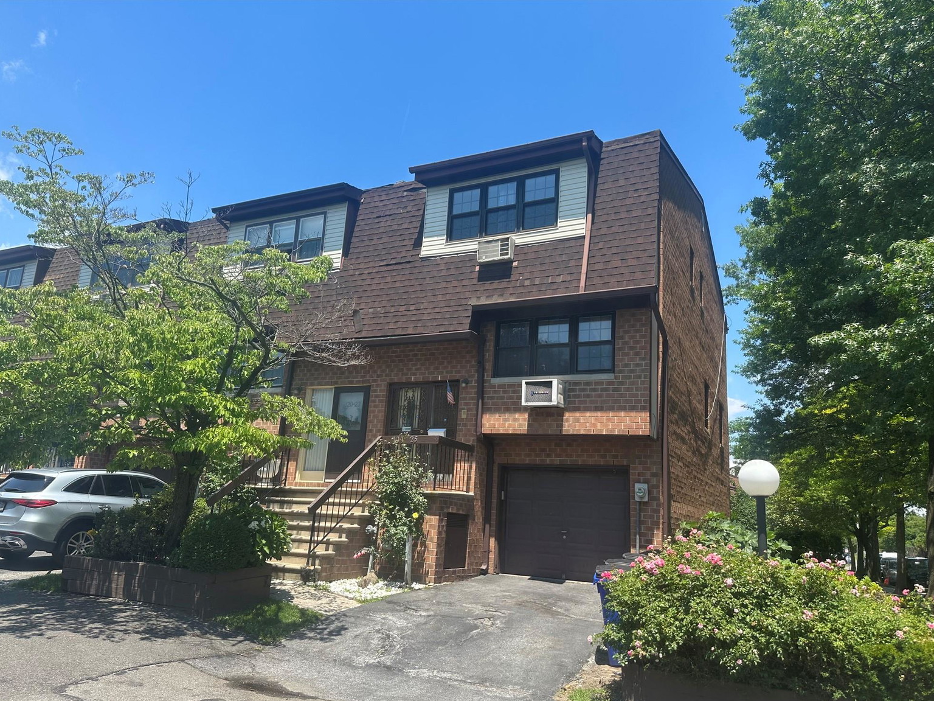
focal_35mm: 25
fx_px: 675
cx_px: 457
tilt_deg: +13.0
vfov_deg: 54.9
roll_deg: -3.6
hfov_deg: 69.4
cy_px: 364
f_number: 1.78
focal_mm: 6.86
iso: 80
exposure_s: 1/2252
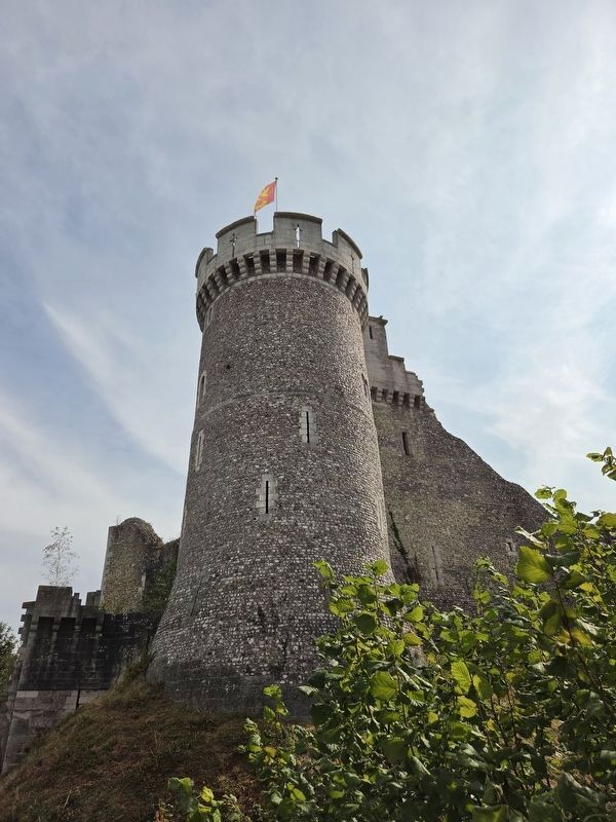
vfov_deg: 73.9
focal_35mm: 23
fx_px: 546
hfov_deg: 58.9
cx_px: 308
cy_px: 411
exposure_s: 1/7887
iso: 64
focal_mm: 5.4
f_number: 1.8
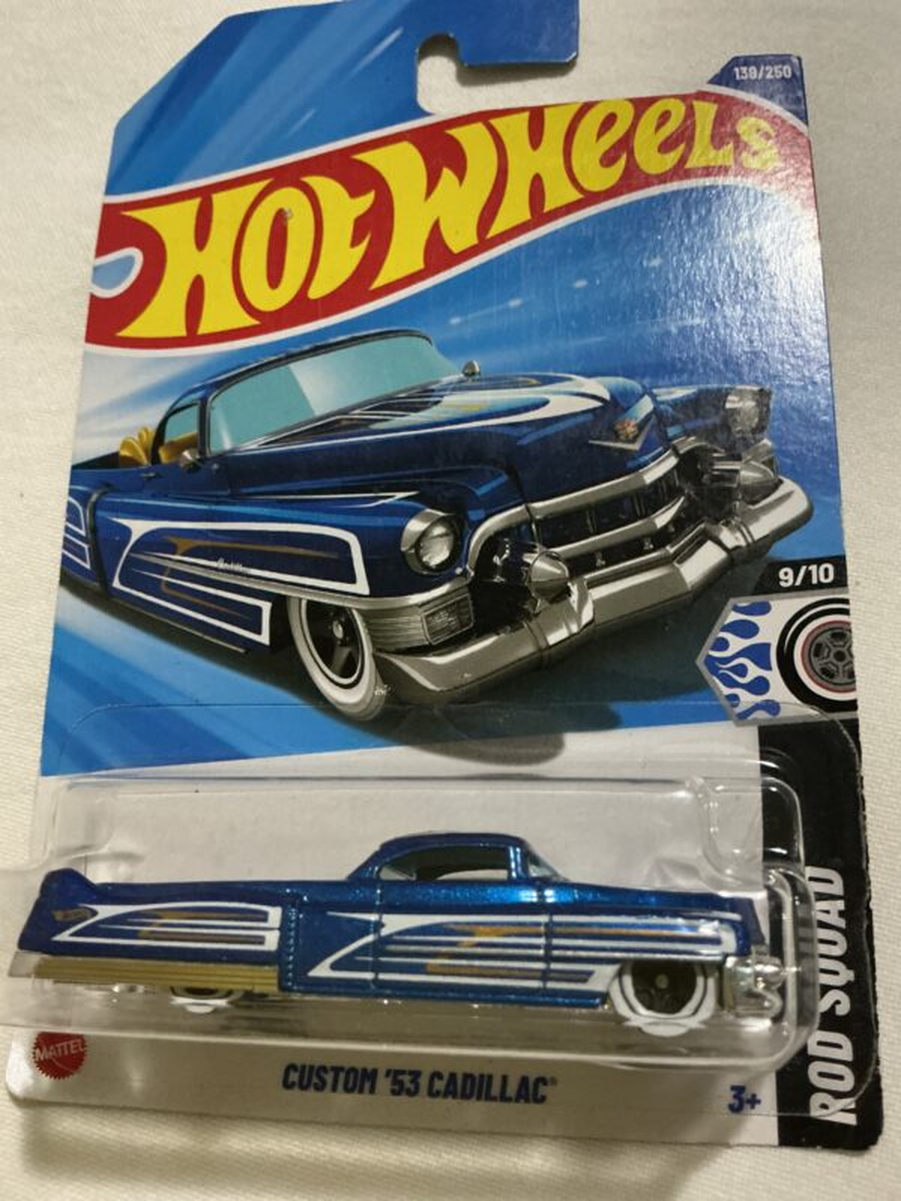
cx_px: 450
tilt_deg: -67.7
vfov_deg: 61.7
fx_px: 1006
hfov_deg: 48.2
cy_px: 600
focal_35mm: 29
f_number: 1.8
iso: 400
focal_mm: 3
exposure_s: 1/30
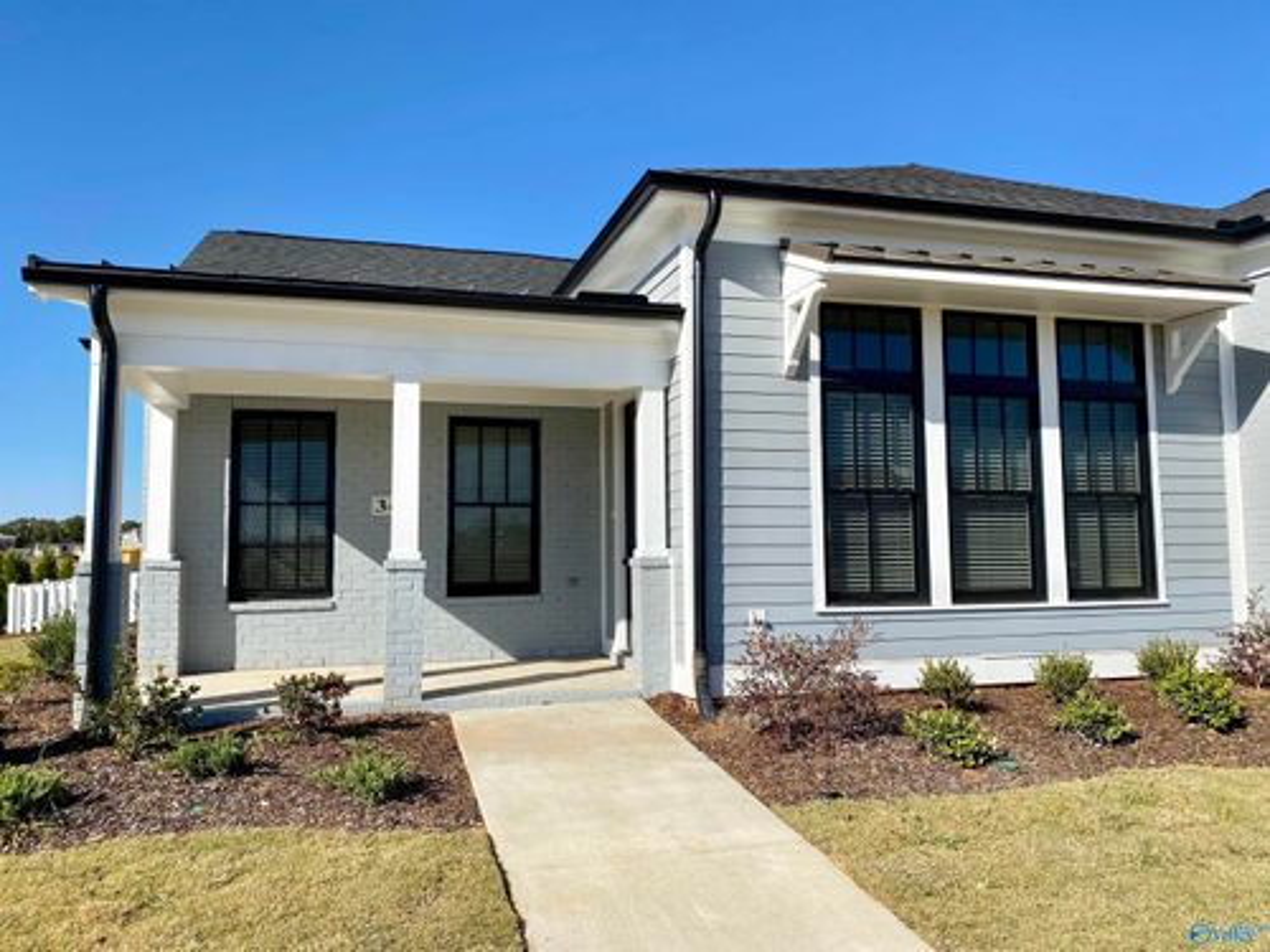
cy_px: 476
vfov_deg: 53.1
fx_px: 954
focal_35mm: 26
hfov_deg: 67.3
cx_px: 635
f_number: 1.8
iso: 32
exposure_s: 1/3497
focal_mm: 4.25
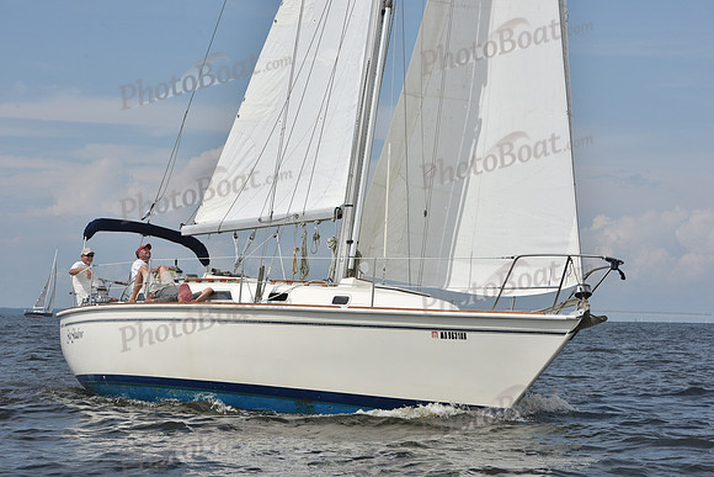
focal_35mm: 98
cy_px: 238
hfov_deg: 20.8
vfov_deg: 14.0
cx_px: 357
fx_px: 1944
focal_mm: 98
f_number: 11
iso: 320
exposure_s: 1/1250
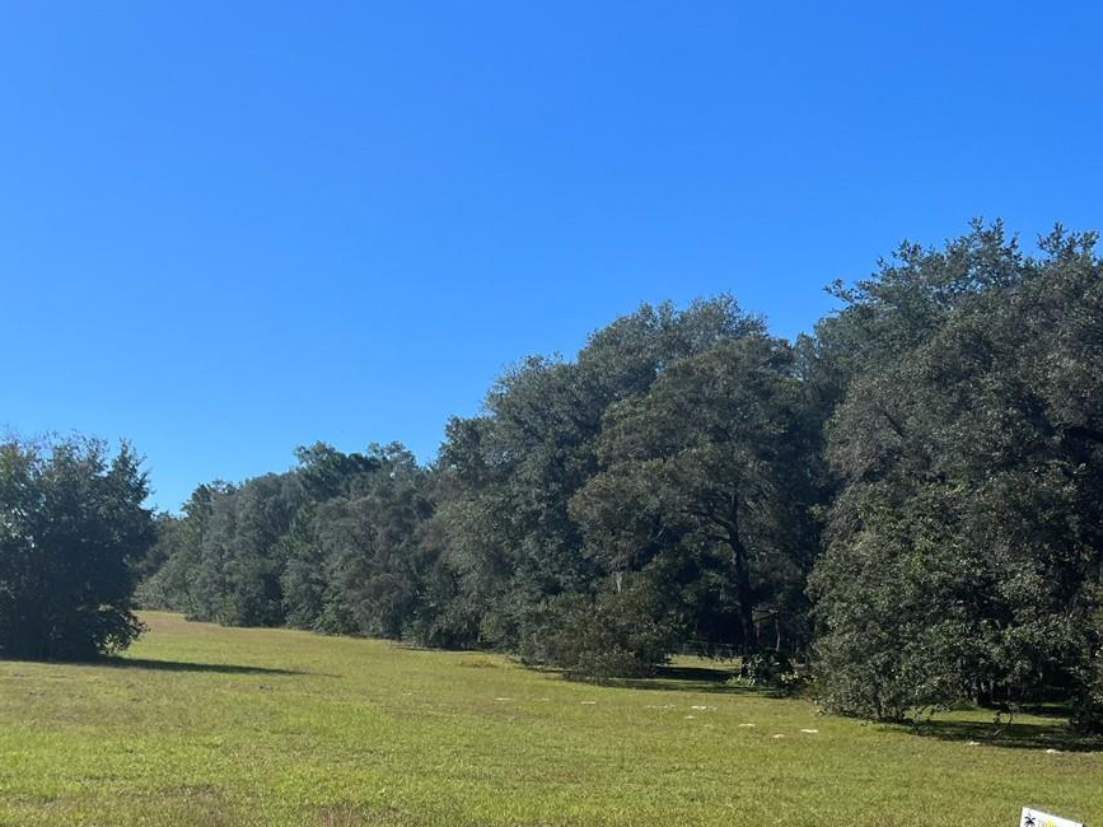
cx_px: 270
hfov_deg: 38.6
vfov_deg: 29.5
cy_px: 674
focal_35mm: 48
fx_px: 1529
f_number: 1.5
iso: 50
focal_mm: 5.7
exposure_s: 1/4115
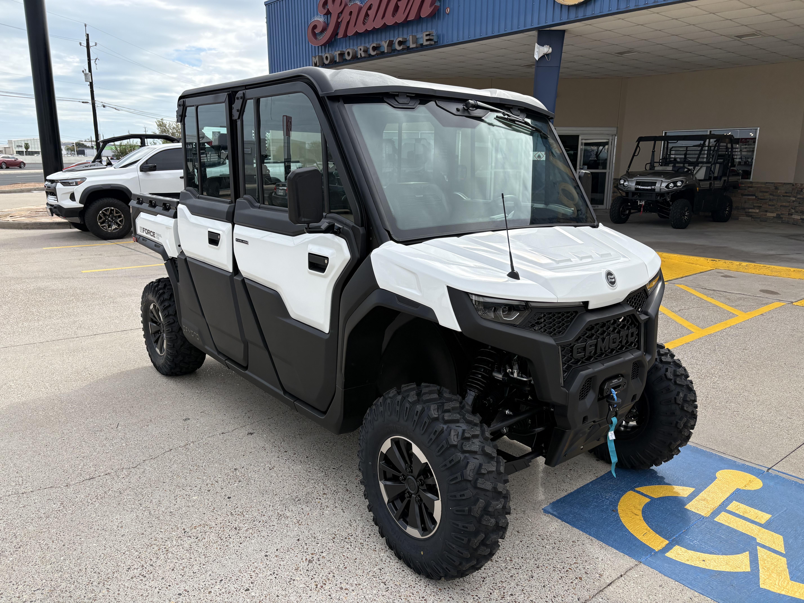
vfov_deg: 53.1
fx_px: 604
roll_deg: +0.0
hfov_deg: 67.3
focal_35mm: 26
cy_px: 302
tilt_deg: -12.7
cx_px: 402
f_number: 1.6
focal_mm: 5.96
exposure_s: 1/3125
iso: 64
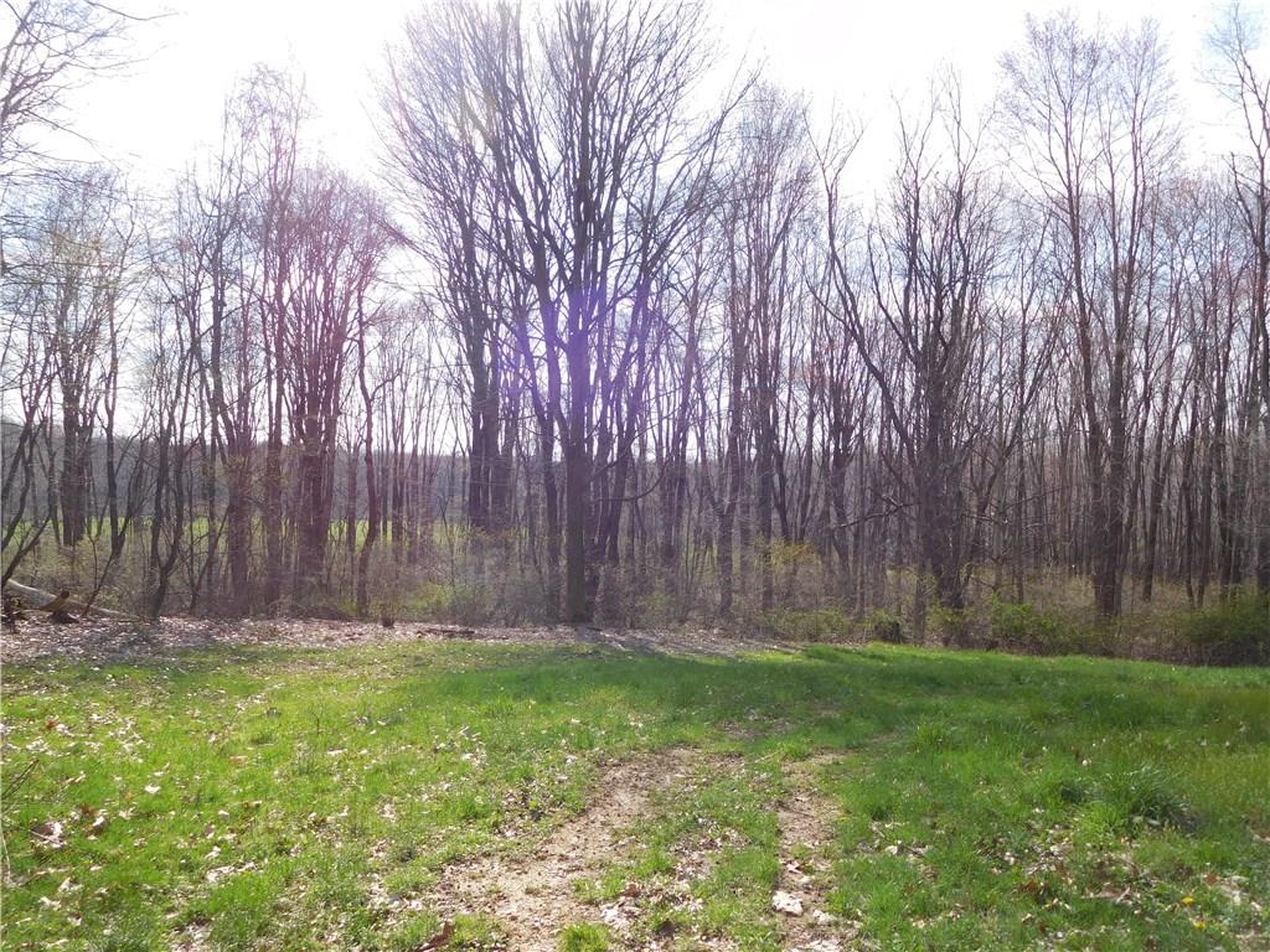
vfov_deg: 54.9
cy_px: 476
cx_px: 635
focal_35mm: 25
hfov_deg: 69.4
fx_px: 917
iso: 125
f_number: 3.4
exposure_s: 1/640
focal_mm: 4.5
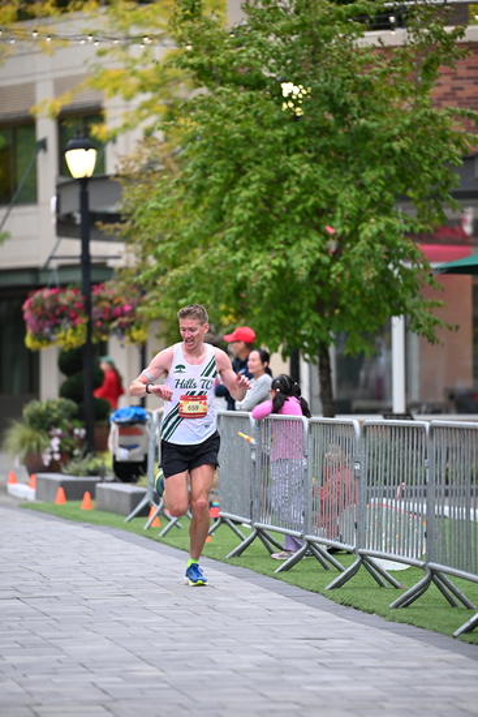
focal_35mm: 200
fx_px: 3981
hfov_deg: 6.9
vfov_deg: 10.3
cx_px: 239
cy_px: 358
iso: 1600
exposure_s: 1/800
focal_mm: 200
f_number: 2.8
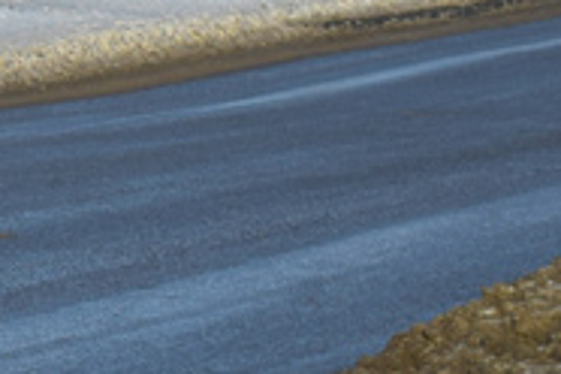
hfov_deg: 5.3
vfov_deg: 3.7
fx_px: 5734
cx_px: -1203
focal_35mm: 368
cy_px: -341
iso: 100
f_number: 6.3
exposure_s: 1/800
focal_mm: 38
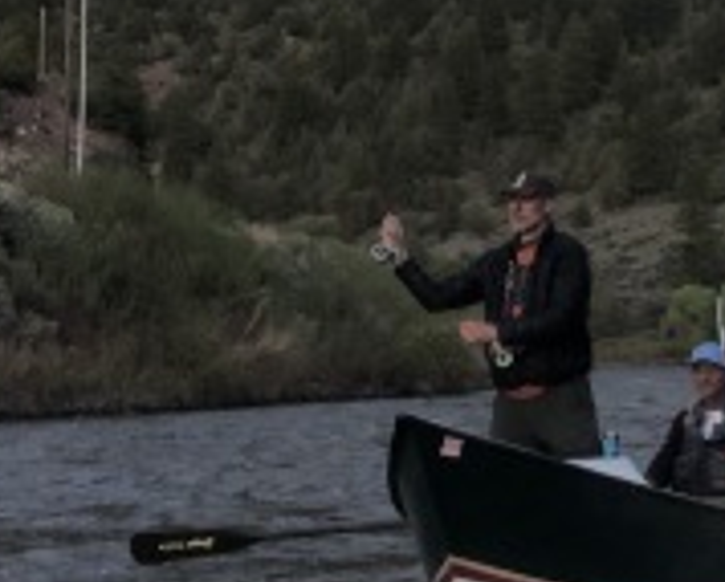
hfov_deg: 19.4
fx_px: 2106
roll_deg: -0.6
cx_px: 525
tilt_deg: +7.8
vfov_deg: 15.5
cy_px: 49
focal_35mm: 98
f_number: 1.8
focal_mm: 3.99
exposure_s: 1/15
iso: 50
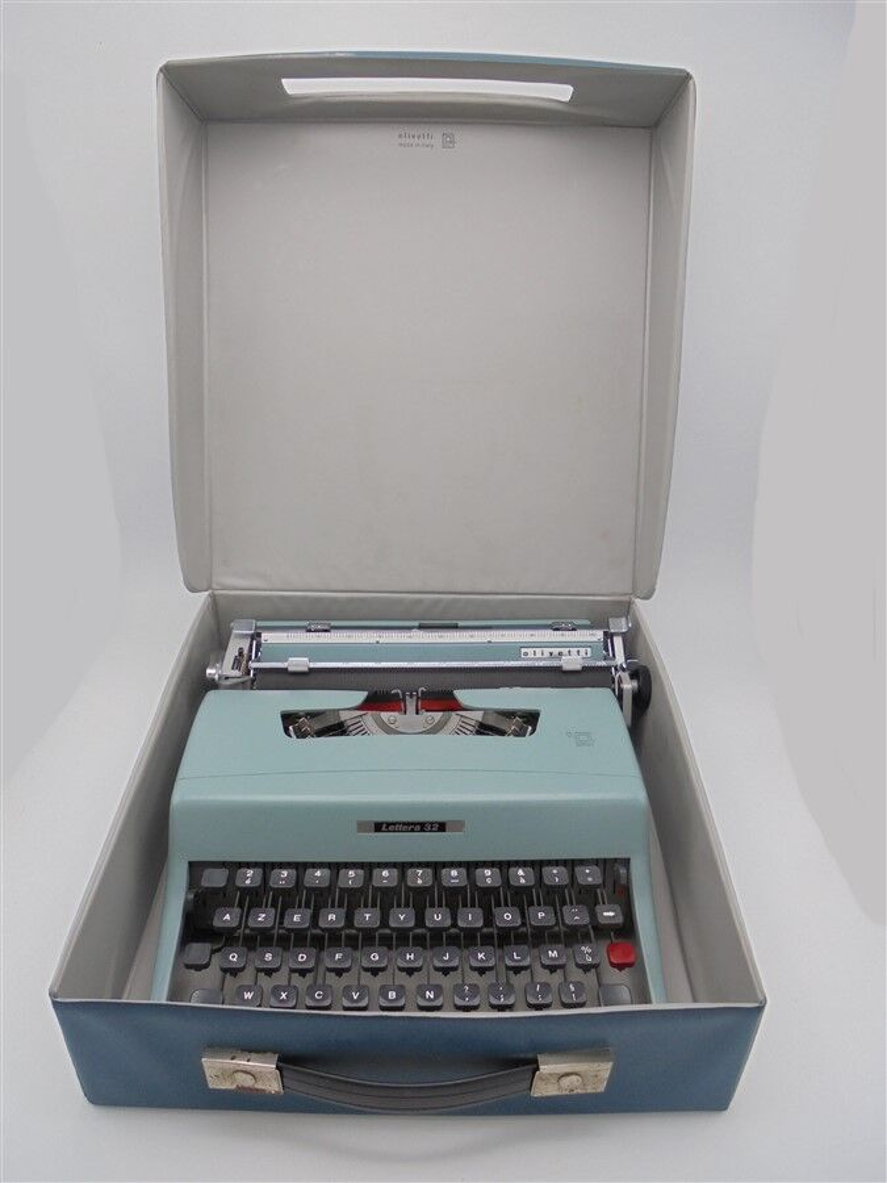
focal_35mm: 26
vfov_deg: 67.3
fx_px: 888
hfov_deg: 53.1
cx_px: 444
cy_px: 592
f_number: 3.5
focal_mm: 4.6
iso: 100
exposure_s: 1/160
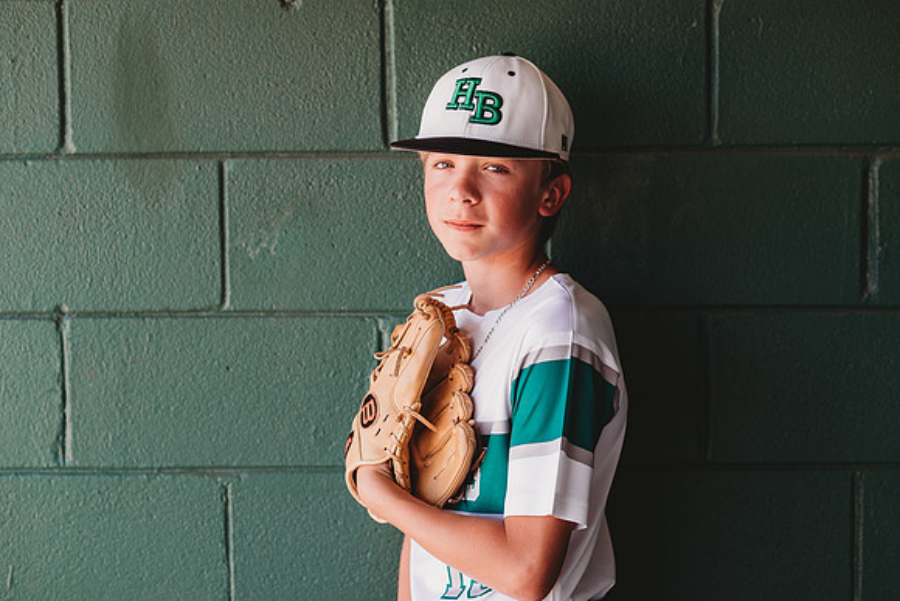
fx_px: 2125
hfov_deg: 23.9
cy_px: 300
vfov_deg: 16.1
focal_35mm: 85
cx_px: 450
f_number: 2.8
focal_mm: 85
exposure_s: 1/160
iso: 100
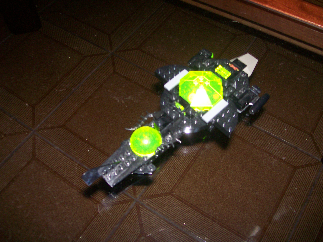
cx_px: 162
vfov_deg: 39.7
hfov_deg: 51.4
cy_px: 121
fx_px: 336
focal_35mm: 36
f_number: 2.7
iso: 140
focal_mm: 6
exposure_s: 1/64
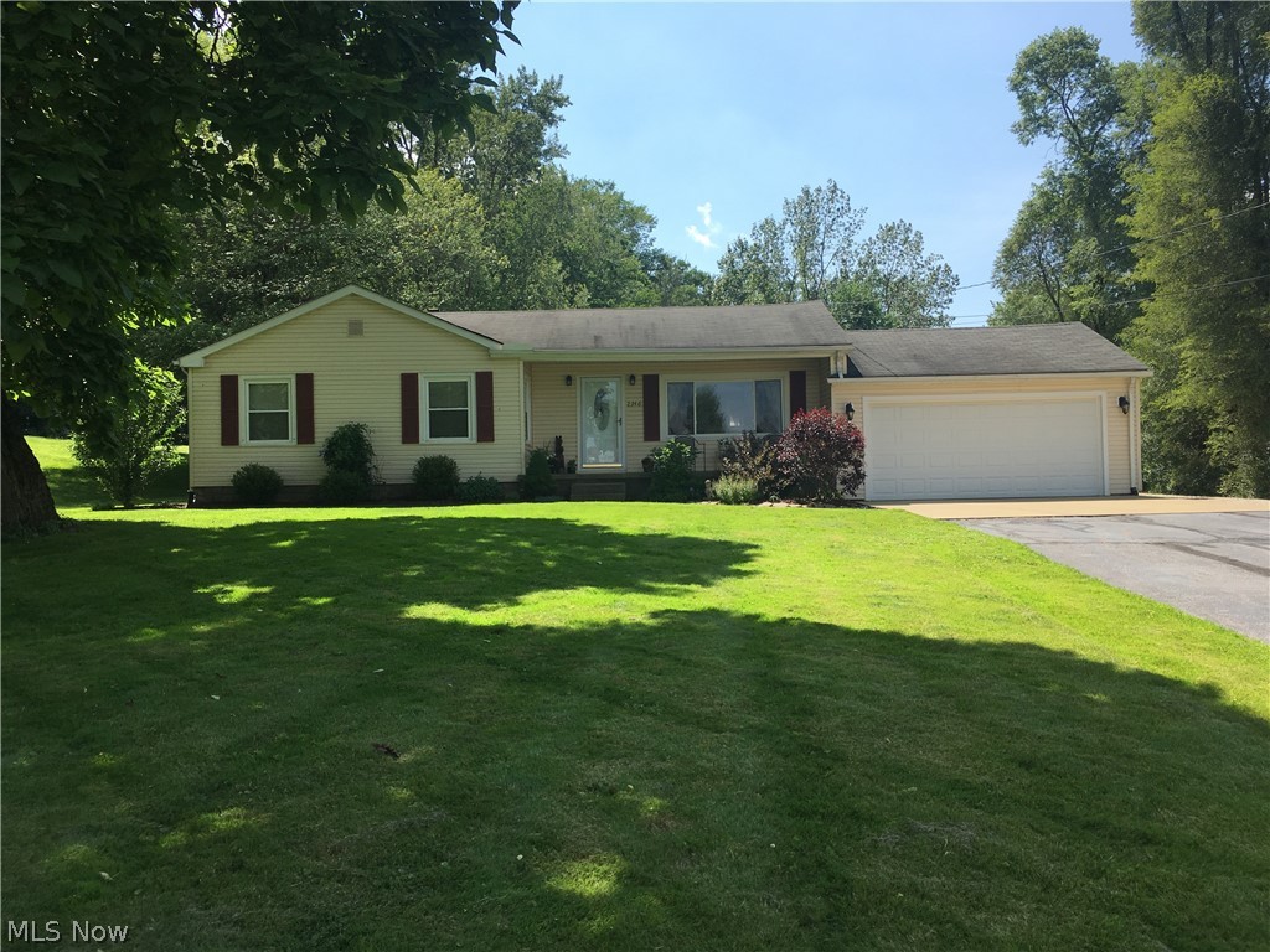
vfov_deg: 48.2
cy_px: 476
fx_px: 1064
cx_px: 635
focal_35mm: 29
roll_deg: +1.6
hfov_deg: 61.7
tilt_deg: +1.1
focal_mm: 4.15
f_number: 2.2
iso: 25
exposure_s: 1/1083
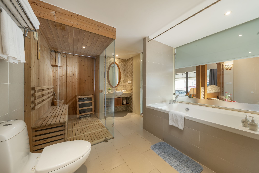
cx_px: 130
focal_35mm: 12
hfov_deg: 112.6
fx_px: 86
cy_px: 86
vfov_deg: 90.0
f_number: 10
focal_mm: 12
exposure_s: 2.5
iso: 100
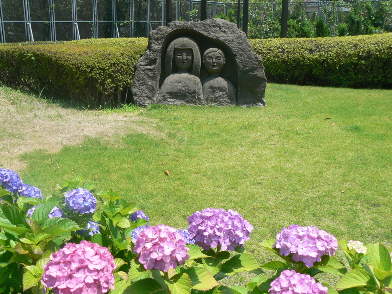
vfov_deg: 39.7
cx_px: 196
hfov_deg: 51.4
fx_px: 408
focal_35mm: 36
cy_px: 147
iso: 80
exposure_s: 1/320
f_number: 5.6
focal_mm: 6
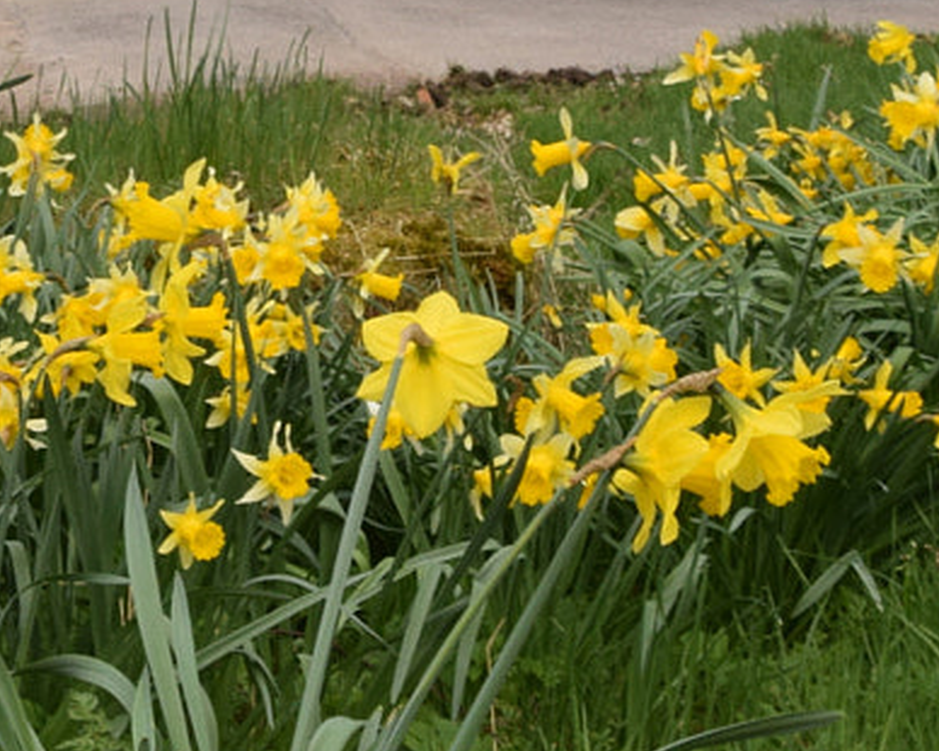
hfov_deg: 15.5
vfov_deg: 12.4
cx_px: 34
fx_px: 3387
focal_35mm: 122
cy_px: -80
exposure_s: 1/160
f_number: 14
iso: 400
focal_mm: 21
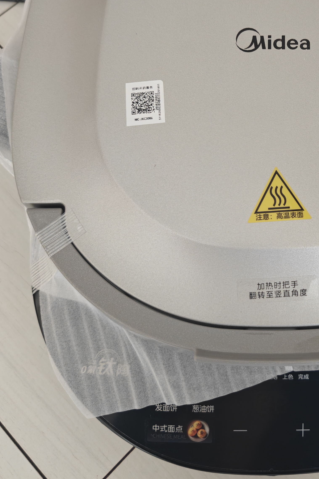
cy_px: 156
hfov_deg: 30.1
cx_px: 272
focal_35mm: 43
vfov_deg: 44.7
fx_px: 572
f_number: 1.6
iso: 500
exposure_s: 1/100
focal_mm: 6.06
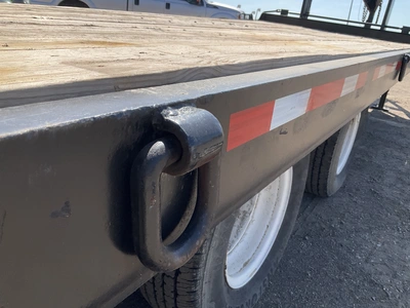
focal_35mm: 29
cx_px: 205
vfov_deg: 48.2
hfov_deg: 61.7
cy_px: 154
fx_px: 343
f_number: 1.8
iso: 25
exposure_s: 1/1221
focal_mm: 3
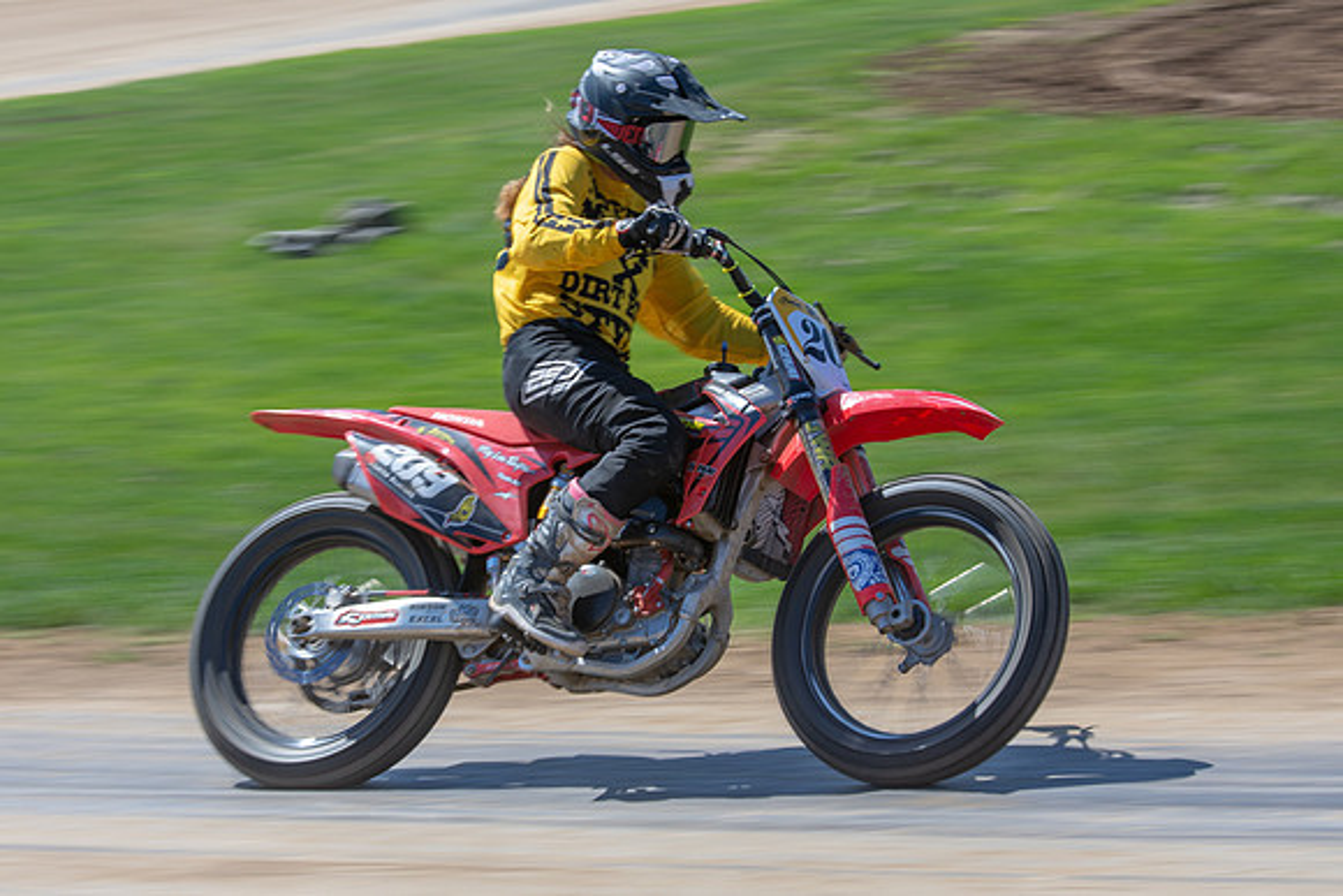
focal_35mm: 145
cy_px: 416
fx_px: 5428
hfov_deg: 14.1
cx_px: 601
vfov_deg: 9.4
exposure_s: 1/160
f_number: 8
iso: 125
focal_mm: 78
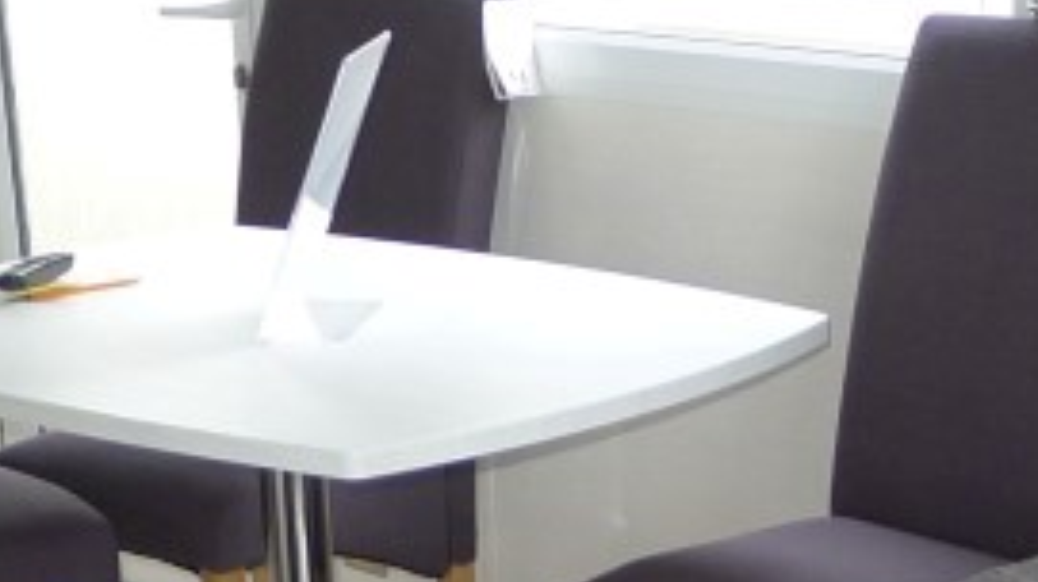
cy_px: 1057
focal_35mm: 107
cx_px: 596
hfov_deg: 20.0
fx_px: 2943
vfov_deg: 10.6
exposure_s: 1/60
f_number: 2
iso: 125
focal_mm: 5.1
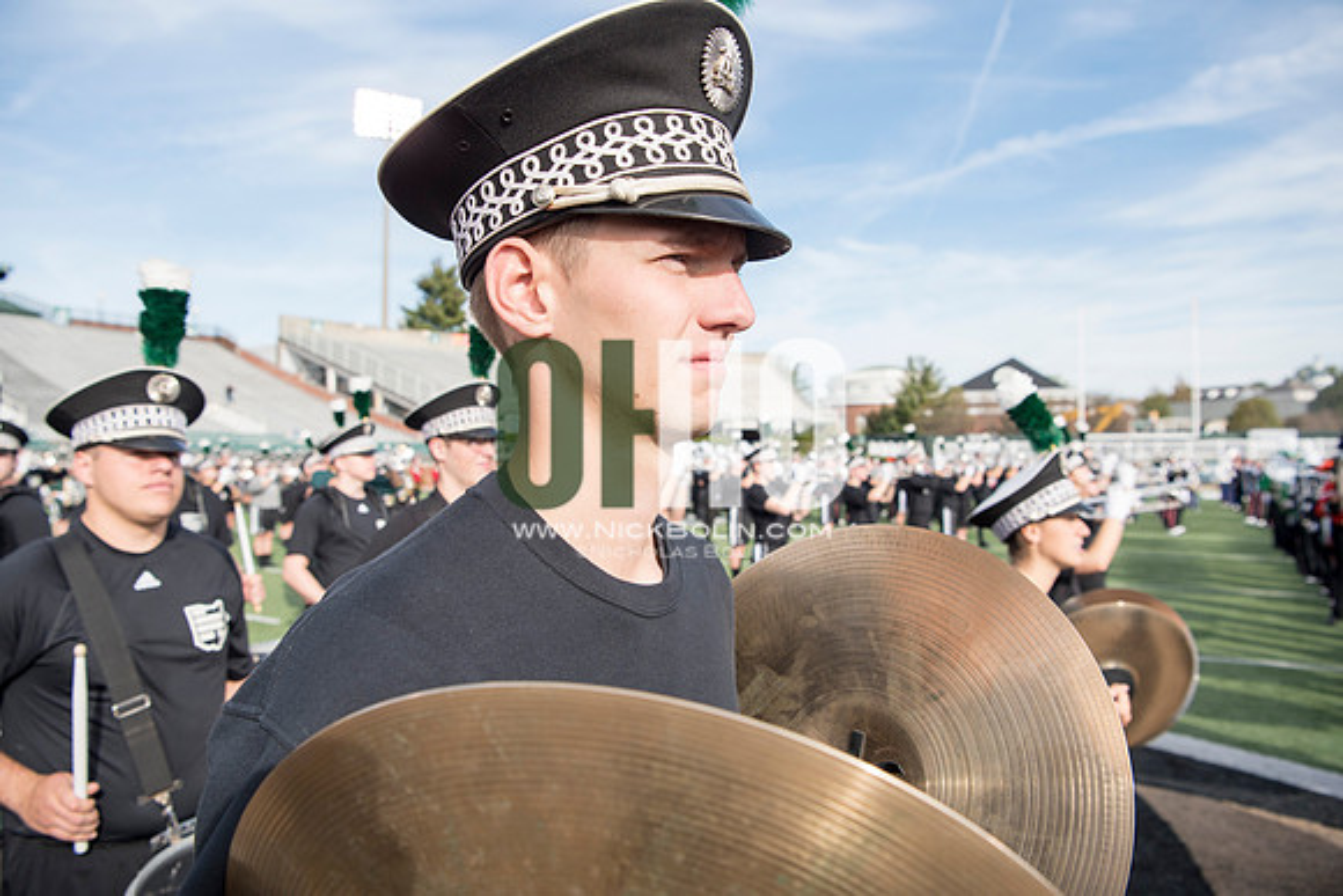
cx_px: 672
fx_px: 896
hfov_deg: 73.7
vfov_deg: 53.2
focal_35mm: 24
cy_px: 448
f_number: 5
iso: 250
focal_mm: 24
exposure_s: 1/800
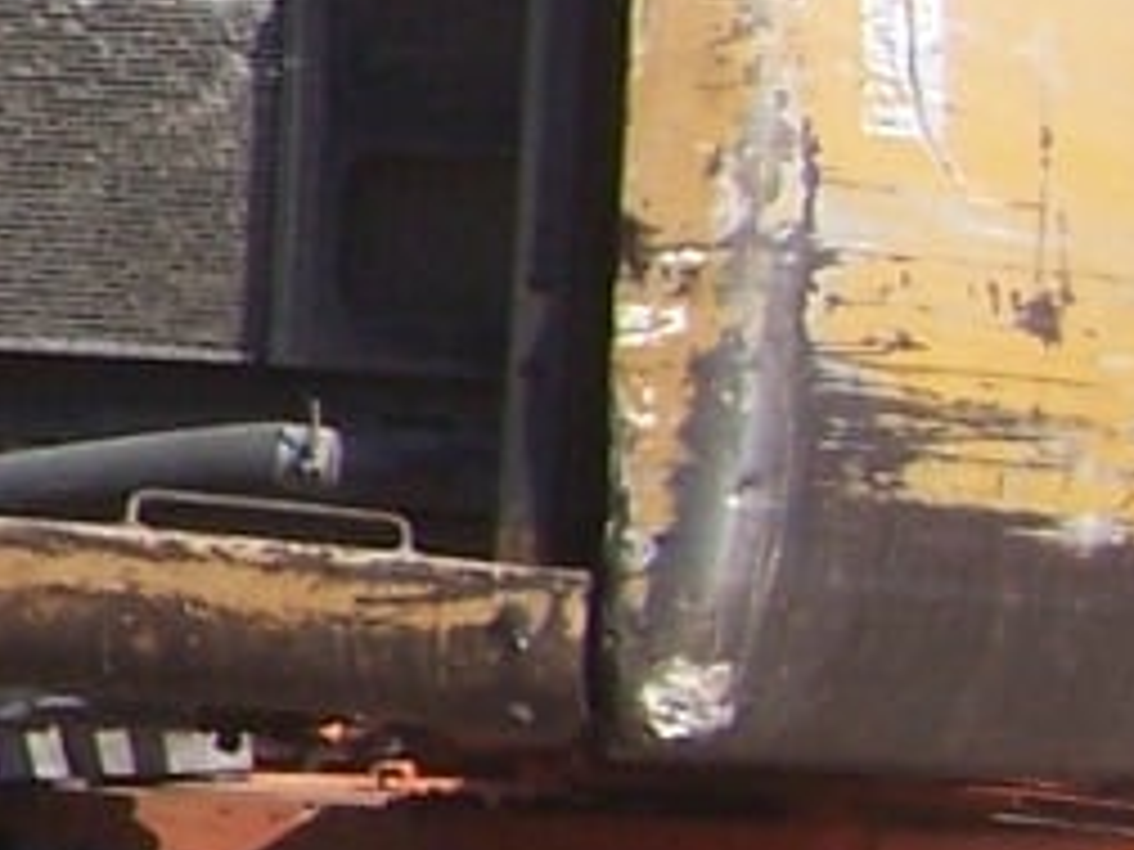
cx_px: -2272
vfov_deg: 6.3
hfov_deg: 7.4
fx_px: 7666
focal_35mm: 234
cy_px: -387
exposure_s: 1/640
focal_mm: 6.3
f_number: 4
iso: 80
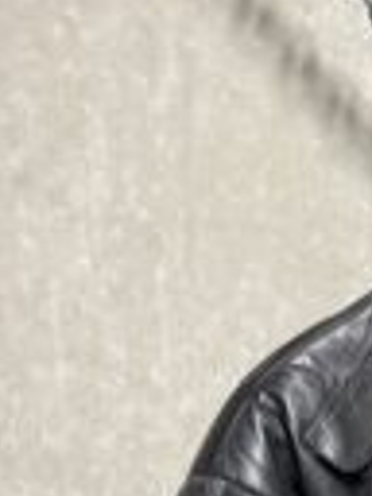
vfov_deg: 26.5
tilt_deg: -8.0
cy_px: 575
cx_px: 413
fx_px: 946
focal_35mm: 66
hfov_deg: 21.1
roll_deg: +0.5
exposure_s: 1/50
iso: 640
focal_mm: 6.76
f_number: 1.78
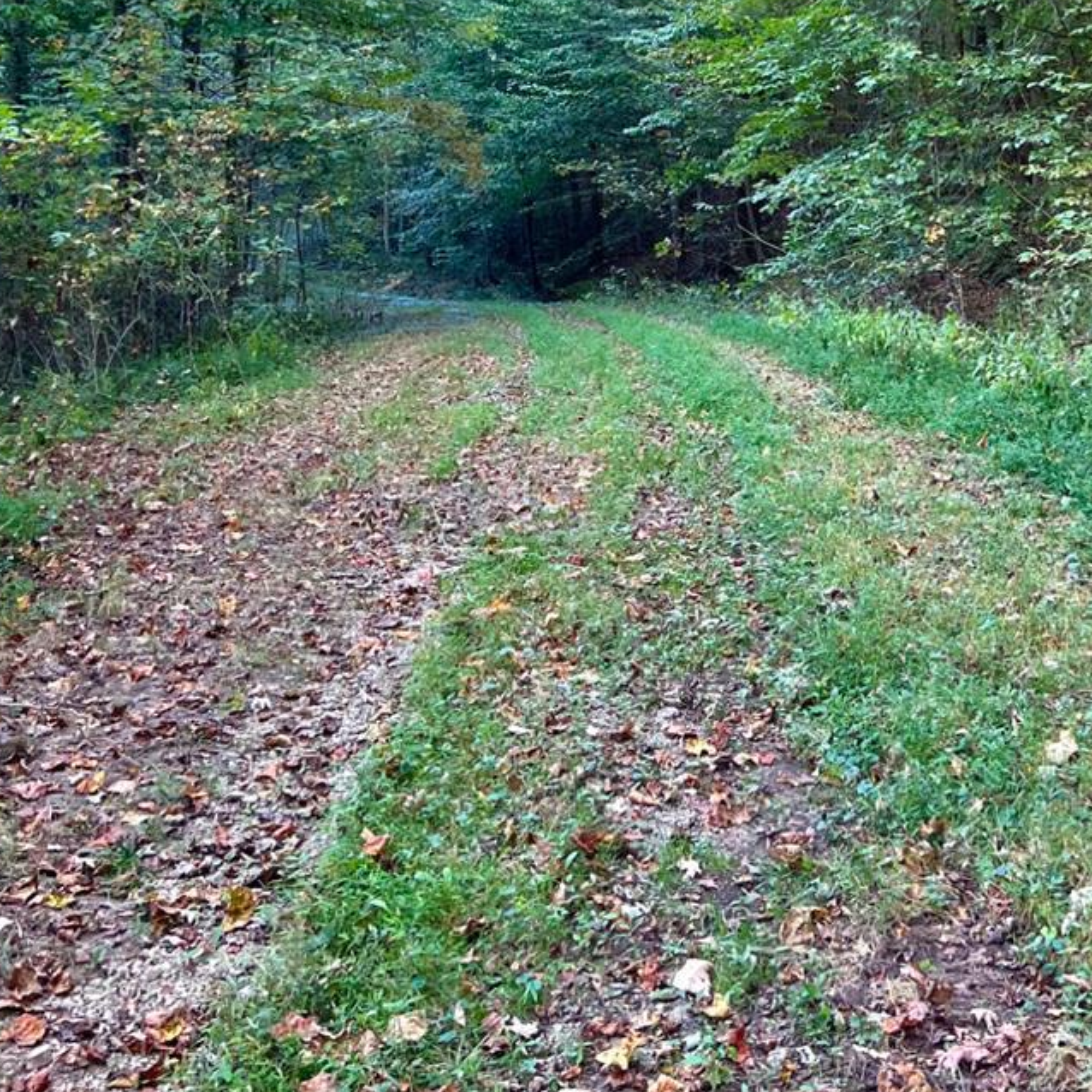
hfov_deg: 31.5
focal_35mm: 54
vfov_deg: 30.1
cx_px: 691
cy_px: 84
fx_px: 1927
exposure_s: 1/121
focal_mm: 5.7
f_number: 1.5
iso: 80
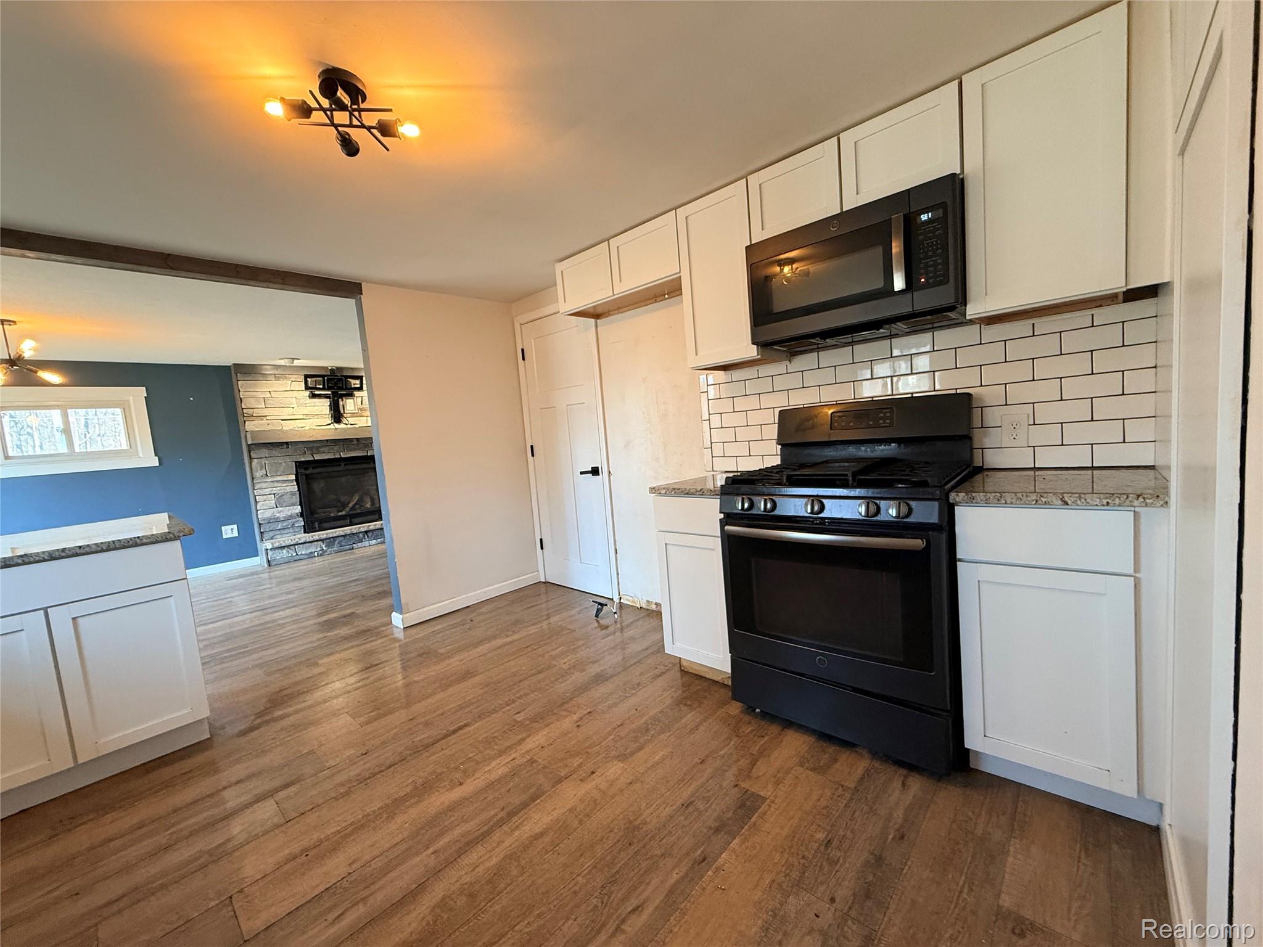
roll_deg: +4.9
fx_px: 511
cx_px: 632
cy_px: 474
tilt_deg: -4.4
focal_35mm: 14
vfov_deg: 85.7
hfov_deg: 102.1
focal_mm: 2.22
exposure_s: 1/60
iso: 250
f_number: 2.2
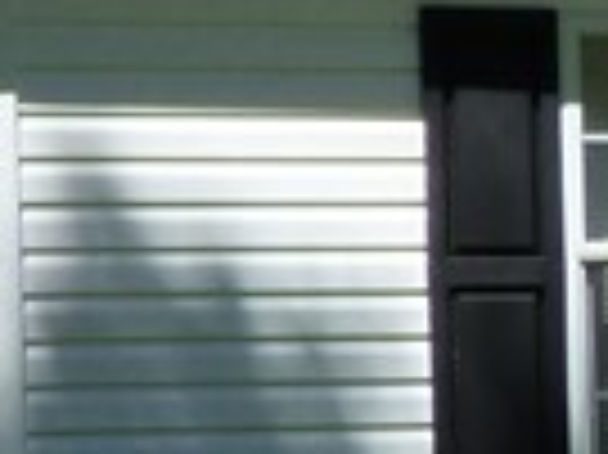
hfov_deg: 6.3
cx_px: 2009
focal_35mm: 280
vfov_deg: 5.3
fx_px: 4914
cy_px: 279
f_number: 5.6
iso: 200
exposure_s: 1/640
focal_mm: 6.47
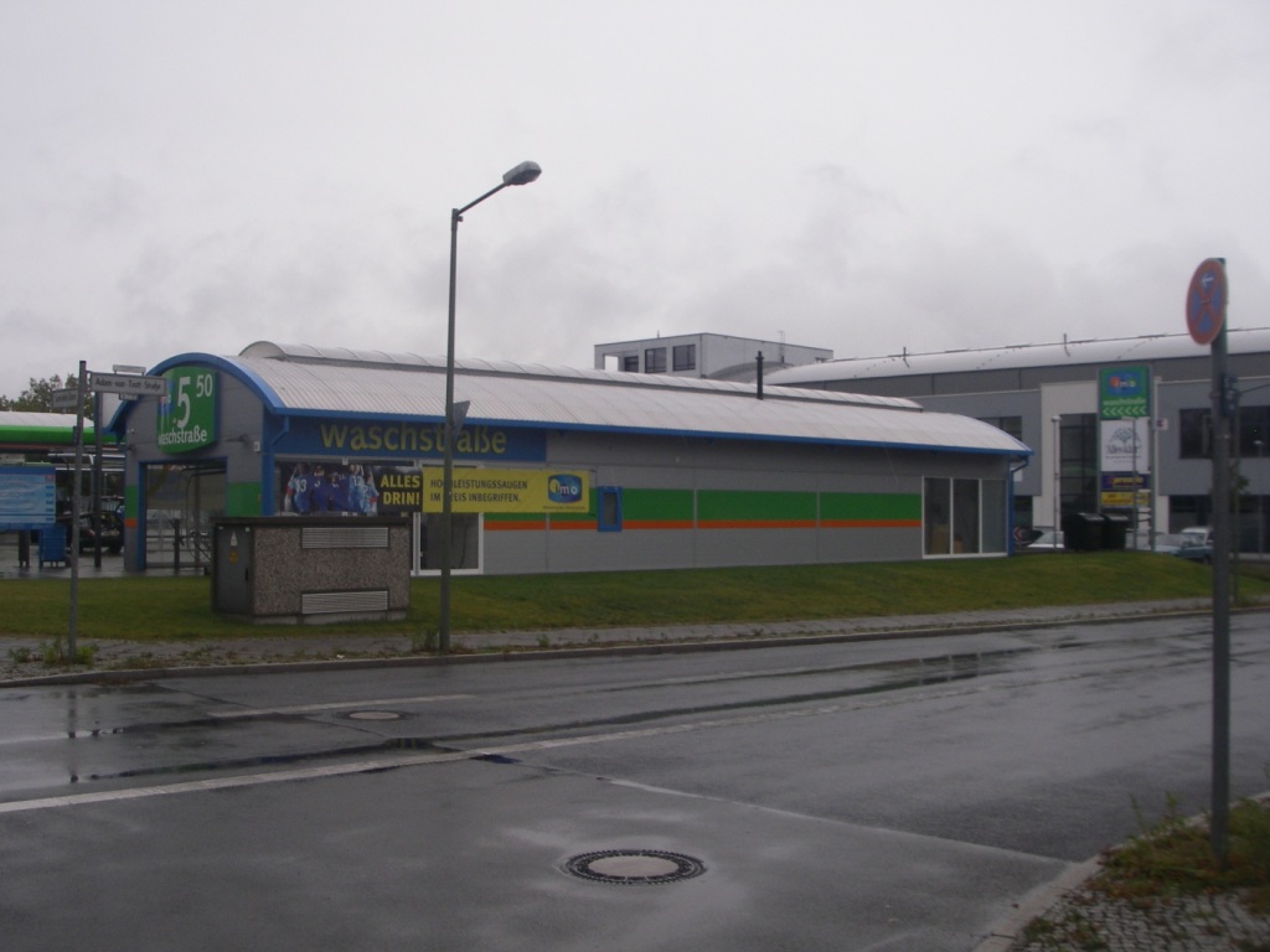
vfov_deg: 37.7
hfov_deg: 49.0
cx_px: 635
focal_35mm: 38
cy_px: 476
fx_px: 1394
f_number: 6.6
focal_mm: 6.3
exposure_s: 1/160
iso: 80
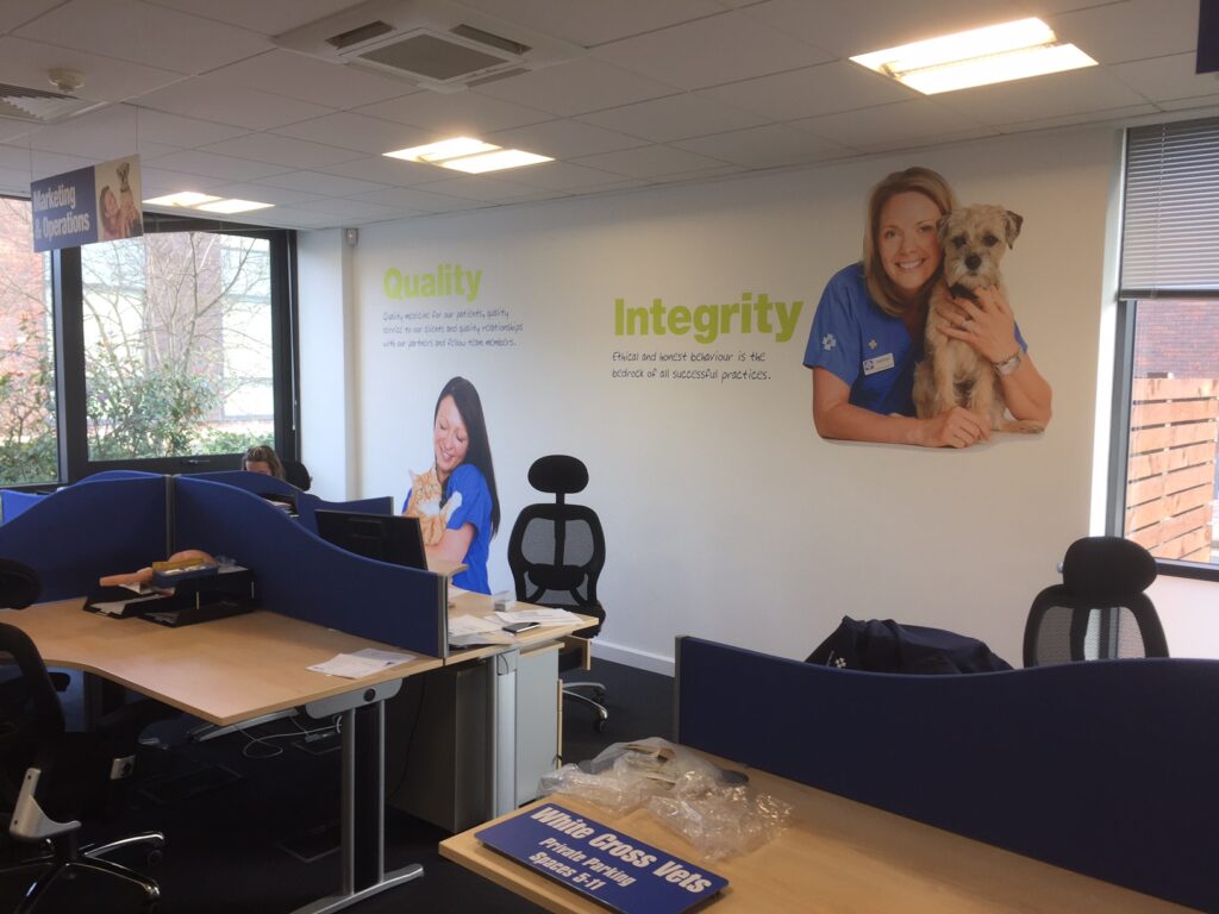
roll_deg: -1.8
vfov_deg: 48.2
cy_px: 457
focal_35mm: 29
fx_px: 1021
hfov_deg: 61.7
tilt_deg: -6.0
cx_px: 610
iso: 32
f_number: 2.2
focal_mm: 4.15
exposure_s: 1/50
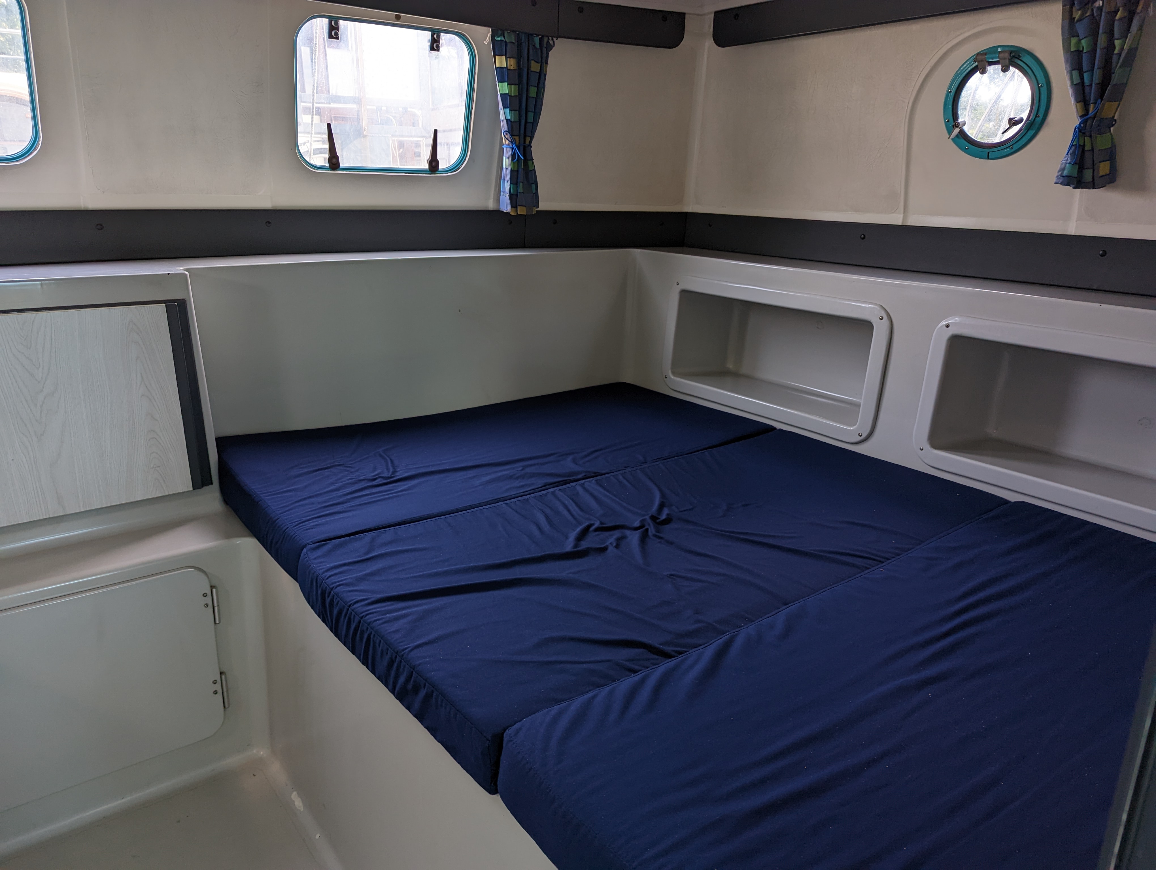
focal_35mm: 24
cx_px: 578
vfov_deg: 56.9
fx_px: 803
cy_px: 435
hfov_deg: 71.5
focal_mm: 6.81
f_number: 1.85
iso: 54
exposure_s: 1/148
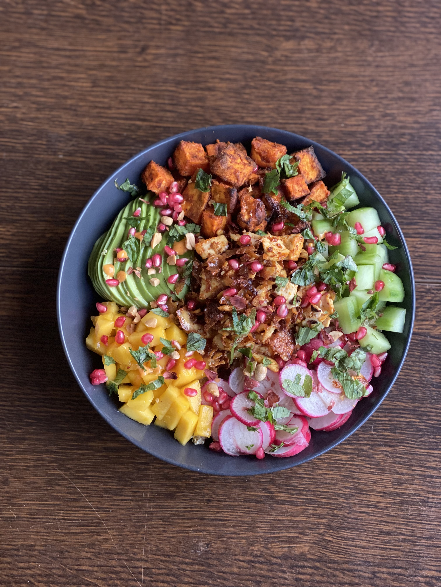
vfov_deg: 36.8
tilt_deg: -75.9
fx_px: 883
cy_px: 294
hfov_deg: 28.0
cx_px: 220
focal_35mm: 52
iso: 250
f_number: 2
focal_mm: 6
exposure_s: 1/70
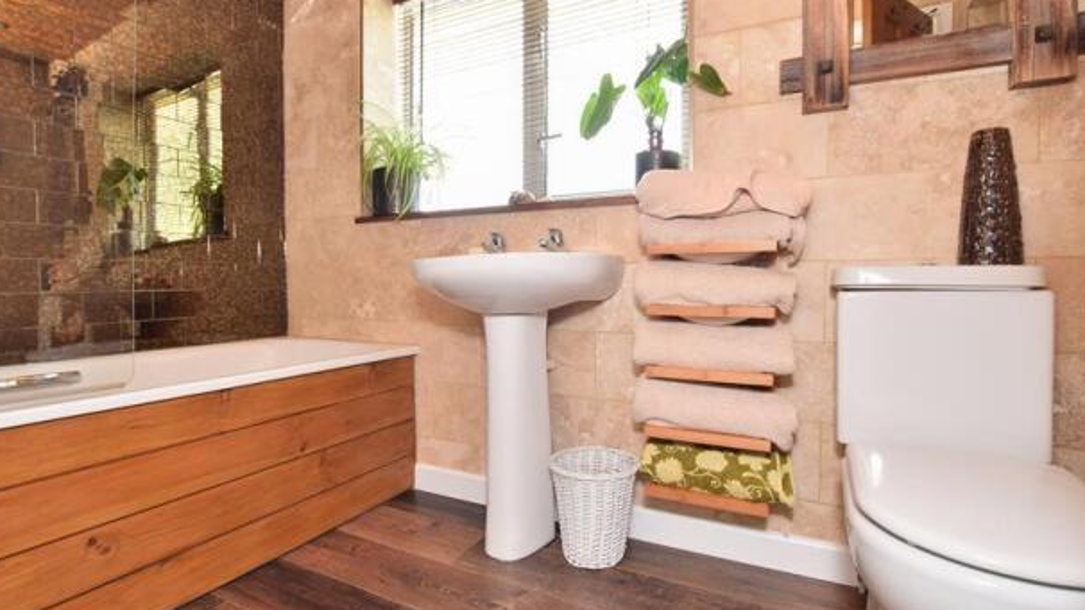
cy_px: 292
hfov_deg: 95.9
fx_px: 489
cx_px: 535
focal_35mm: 17
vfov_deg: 63.9
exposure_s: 1/60
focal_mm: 10
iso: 400
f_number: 7.1
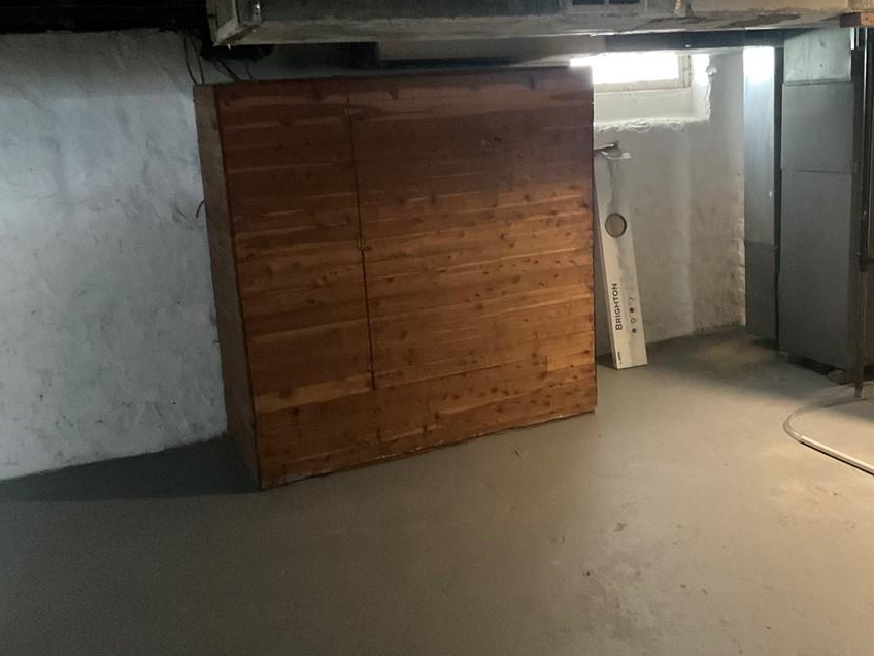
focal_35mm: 35
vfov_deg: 40.6
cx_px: 498
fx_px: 884
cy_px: 289
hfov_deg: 52.5
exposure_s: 1/24
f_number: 1.8
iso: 500
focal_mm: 3
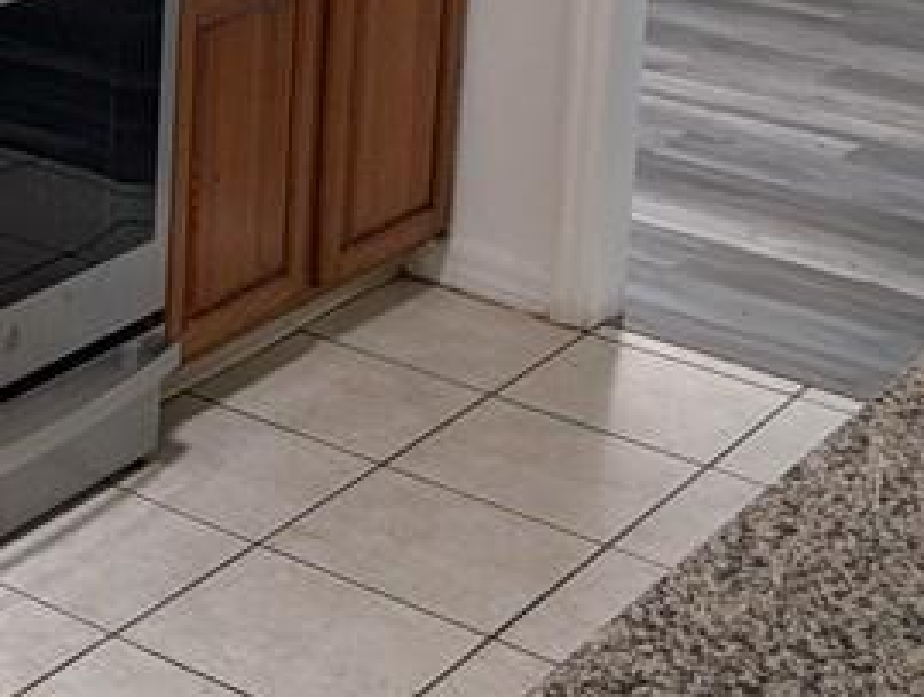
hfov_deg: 20.0
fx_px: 2434
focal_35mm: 91
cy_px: -371
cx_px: -227
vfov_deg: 15.0
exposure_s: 1/183
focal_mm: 6.9
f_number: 1.68
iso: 18
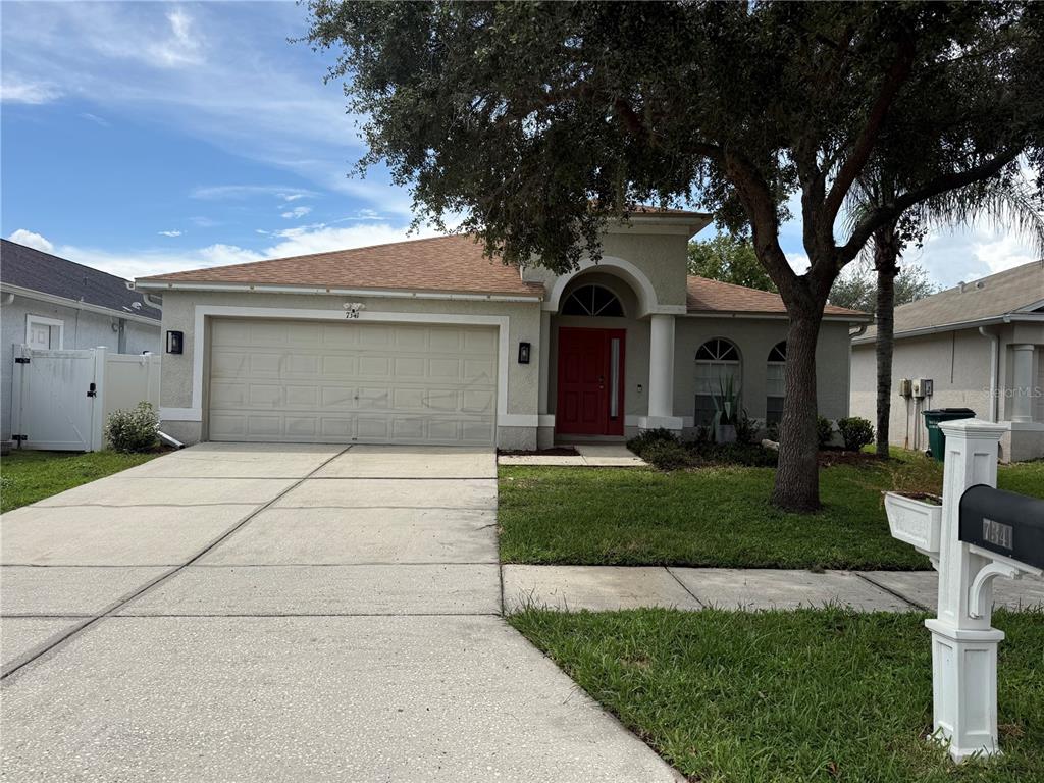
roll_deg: +0.6
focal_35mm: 24
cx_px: 522
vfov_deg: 56.8
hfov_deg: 71.6
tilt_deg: -0.3
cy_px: 392
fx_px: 724
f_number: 1.78
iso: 80
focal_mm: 6.76
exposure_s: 1/4975
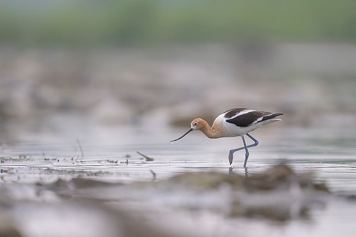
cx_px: 216
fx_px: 5366
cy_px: 129
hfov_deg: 3.8
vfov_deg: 2.5
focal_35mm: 543
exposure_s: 1/2500
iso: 640
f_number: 2.8
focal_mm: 400
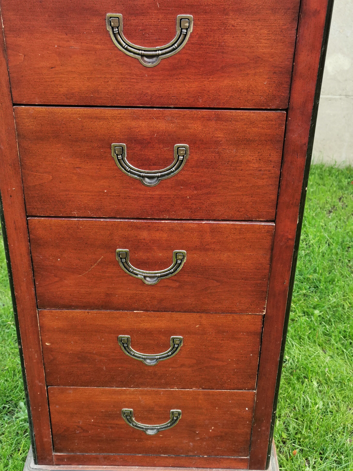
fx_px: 571
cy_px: 236
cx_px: 176
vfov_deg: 44.8
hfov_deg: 34.3
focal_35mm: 42
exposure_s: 1/100
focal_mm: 5.56
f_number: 1.6
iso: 80
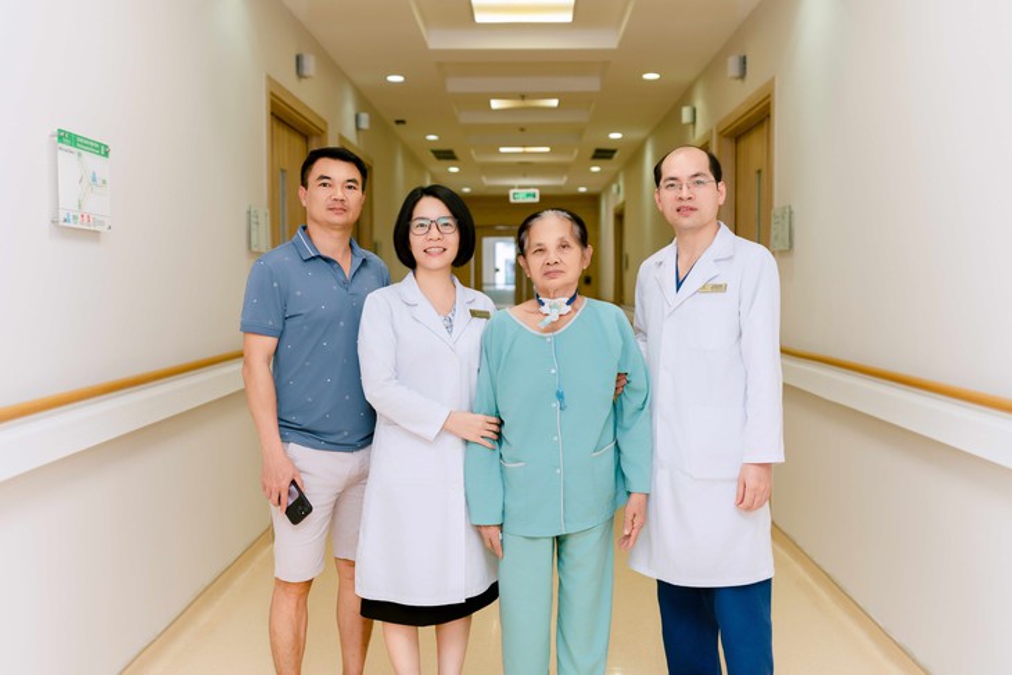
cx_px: 506
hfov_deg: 49.5
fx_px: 1096
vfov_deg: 34.2
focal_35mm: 39
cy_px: 338
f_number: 2.8
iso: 400
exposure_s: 1/160
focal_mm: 39
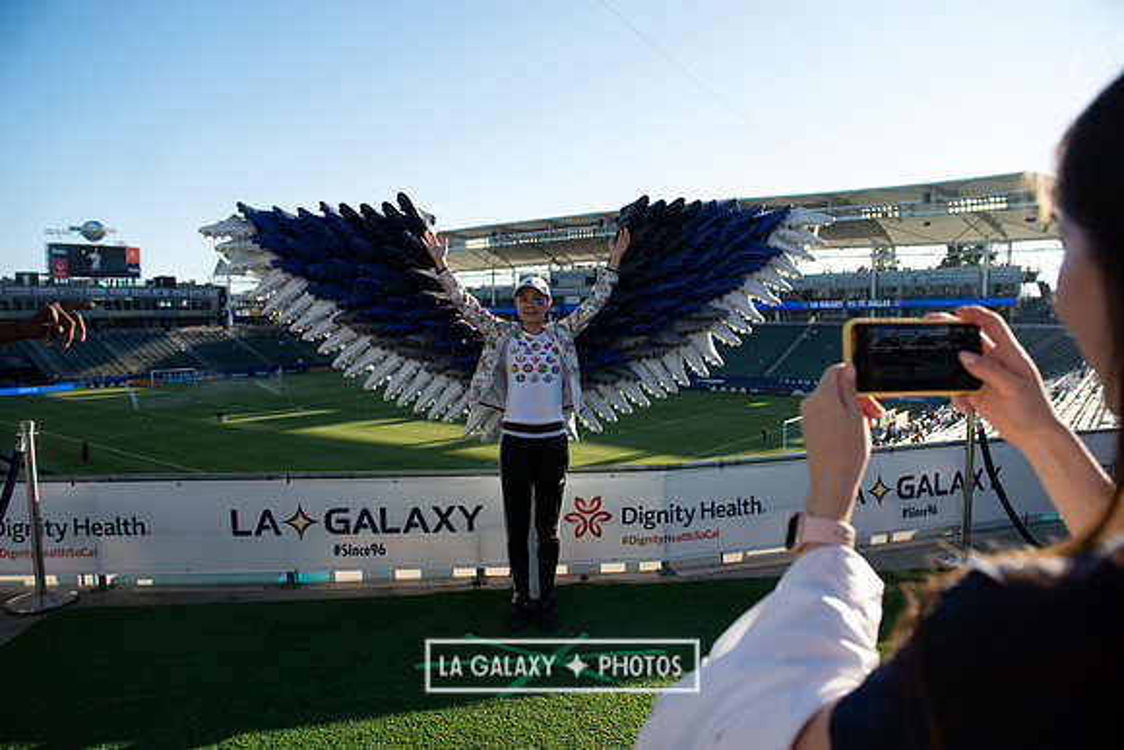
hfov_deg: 73.7
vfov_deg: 53.2
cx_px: 562
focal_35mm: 24
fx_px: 749
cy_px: 375
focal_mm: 24
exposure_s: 1/800
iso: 200
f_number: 4.5
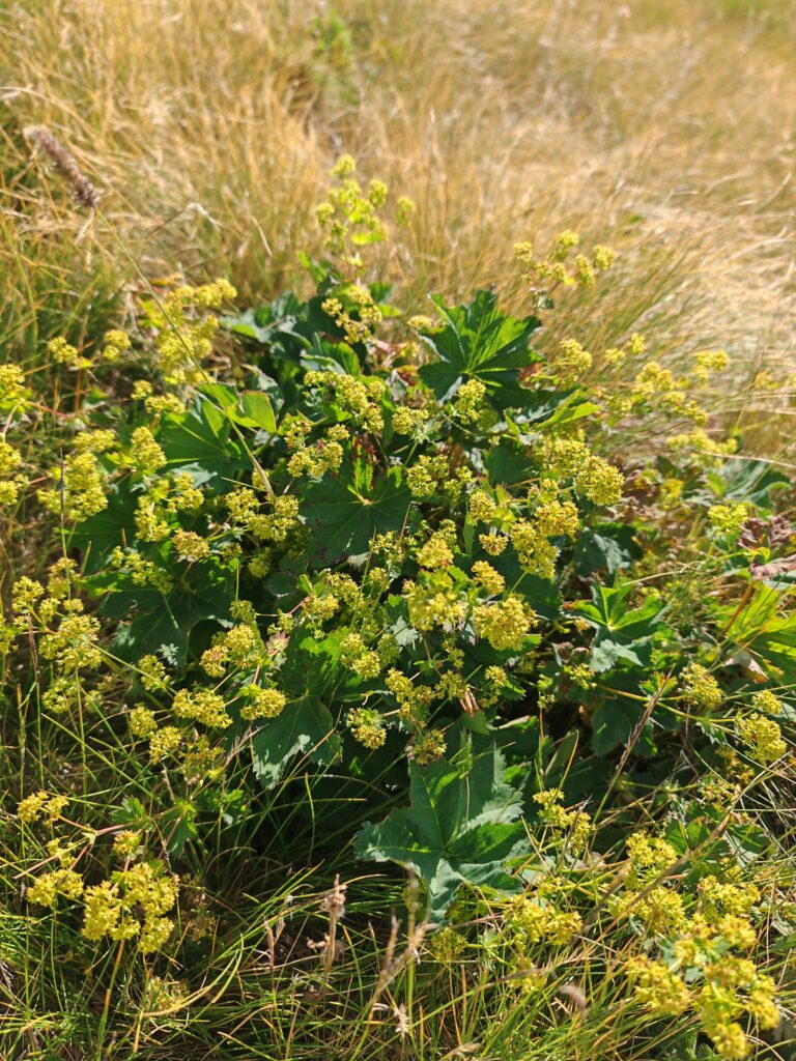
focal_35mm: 27
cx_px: 398
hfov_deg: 51.4
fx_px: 828
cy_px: 530
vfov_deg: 65.3
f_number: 1.6
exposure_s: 1/1000
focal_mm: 7.62
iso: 50
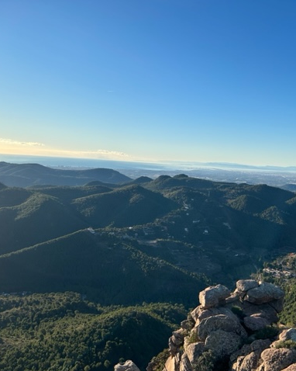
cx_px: 175
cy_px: 186
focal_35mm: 34
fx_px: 373
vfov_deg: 52.9
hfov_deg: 43.2
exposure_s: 1/4274
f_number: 1.5
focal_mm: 5.7
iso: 50
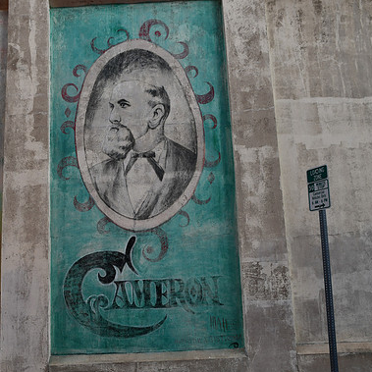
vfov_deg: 42.8
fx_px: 474
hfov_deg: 42.7
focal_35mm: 39
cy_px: 189
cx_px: 159
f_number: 8
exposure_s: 1/250
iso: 160
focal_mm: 20
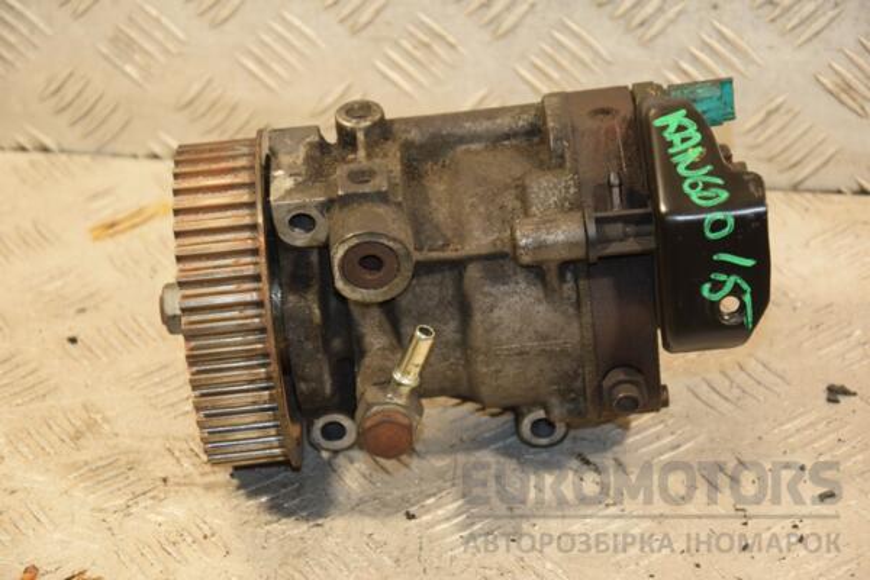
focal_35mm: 120
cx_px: 435
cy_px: 290
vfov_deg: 11.4
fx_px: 2900
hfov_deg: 17.1
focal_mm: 80
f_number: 5.3
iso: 800
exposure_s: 1/100
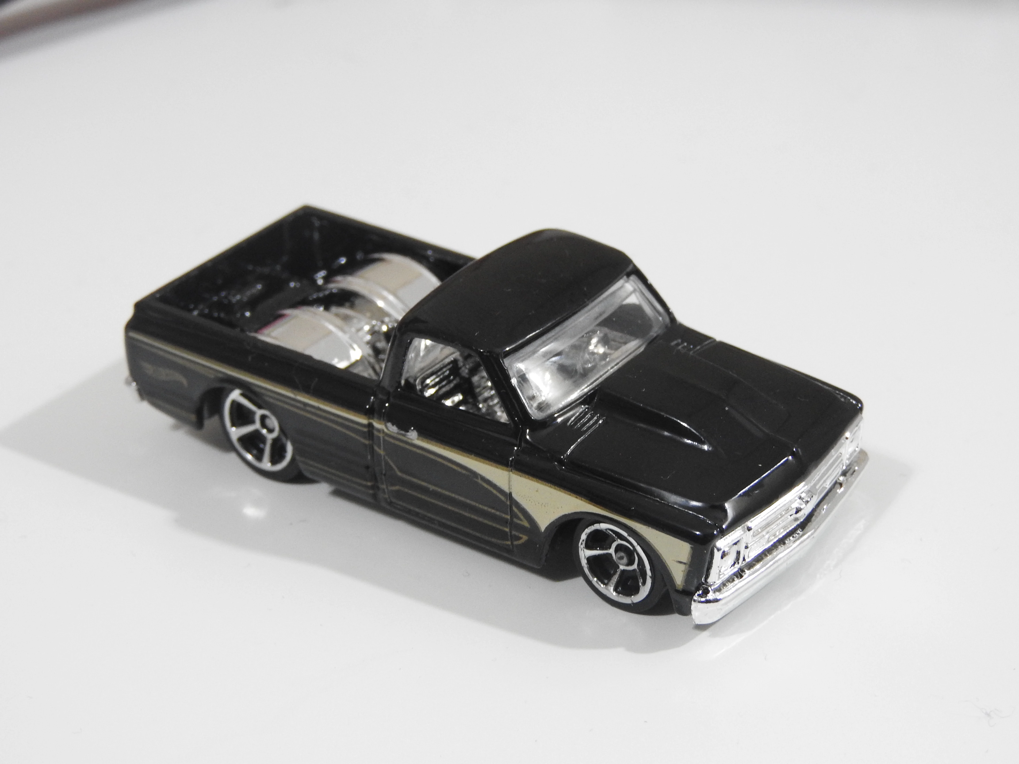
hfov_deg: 24.4
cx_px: 510
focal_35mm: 80
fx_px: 2355
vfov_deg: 18.4
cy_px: 382
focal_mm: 14.3
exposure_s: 1/15
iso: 500
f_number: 4.5
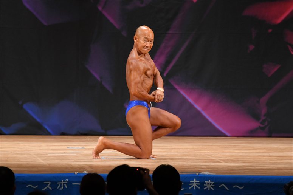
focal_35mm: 300
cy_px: 98
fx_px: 2441
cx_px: 146
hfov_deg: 6.9
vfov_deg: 4.6
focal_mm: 200
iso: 3200
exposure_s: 1/400
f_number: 5.6
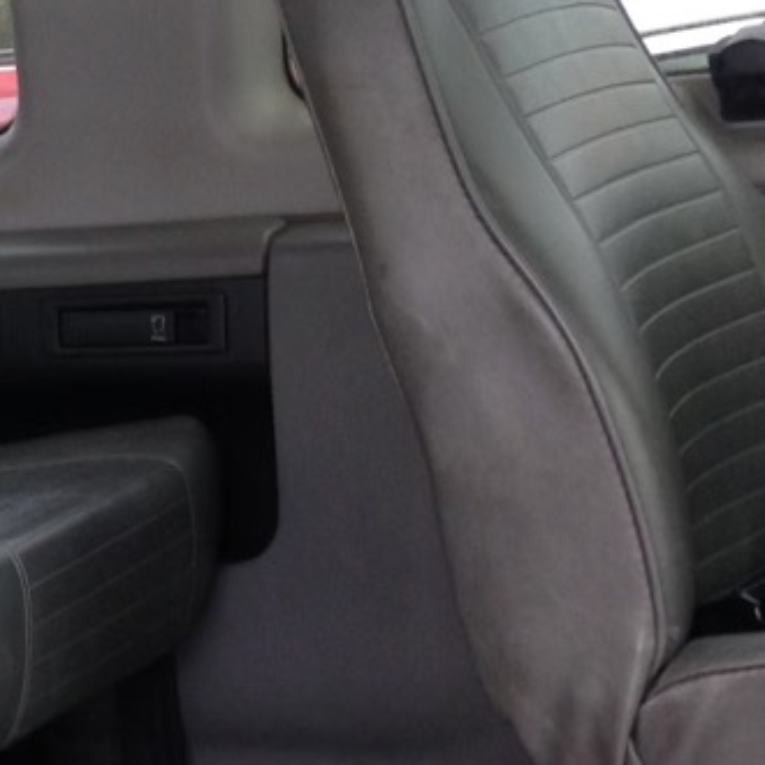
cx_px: -466
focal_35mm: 113
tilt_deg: -7.2
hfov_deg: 14.2
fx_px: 2825
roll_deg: +7.9
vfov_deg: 15.4
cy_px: 570
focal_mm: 4.12
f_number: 2.4
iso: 64
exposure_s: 1/120
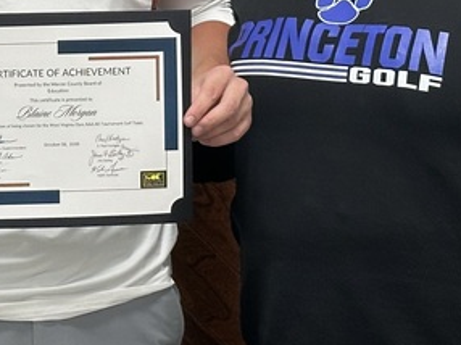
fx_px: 2289
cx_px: 32
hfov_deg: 11.4
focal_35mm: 172
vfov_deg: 8.4
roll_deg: -0.2
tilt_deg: -0.2
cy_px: -160
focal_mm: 6.86
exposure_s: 1/60
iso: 100
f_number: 1.78
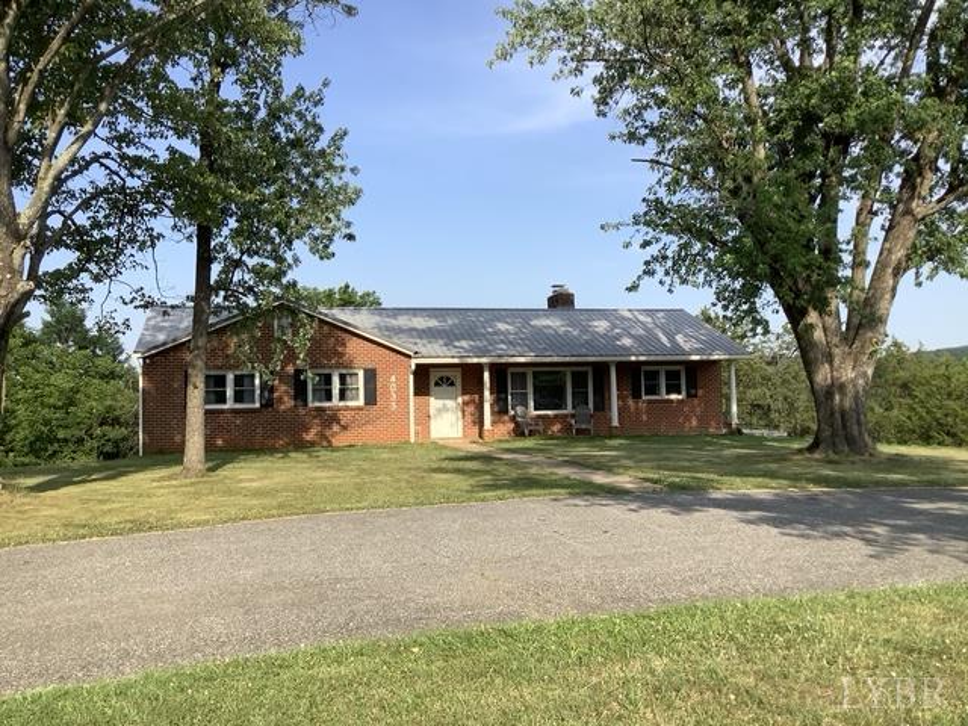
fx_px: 867
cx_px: 484
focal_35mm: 31
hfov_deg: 58.4
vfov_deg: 45.4
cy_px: 363
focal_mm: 3.3
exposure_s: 1/970
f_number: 2.4
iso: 25
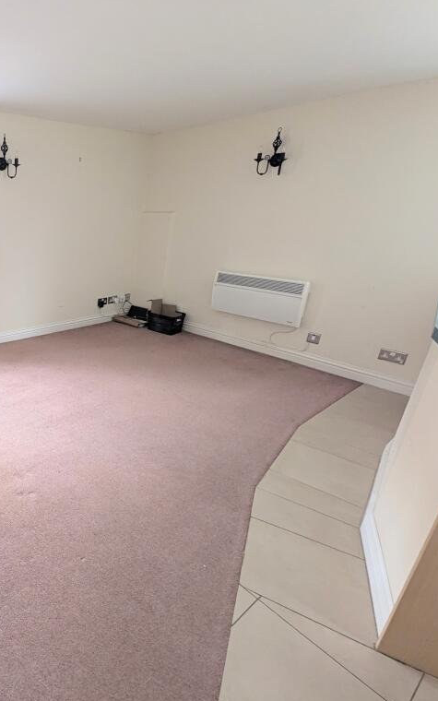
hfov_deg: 51.8
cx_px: 35
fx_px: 382
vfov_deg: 85.1
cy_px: 350
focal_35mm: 20
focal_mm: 1.85
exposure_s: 1/128
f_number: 2.2
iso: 46
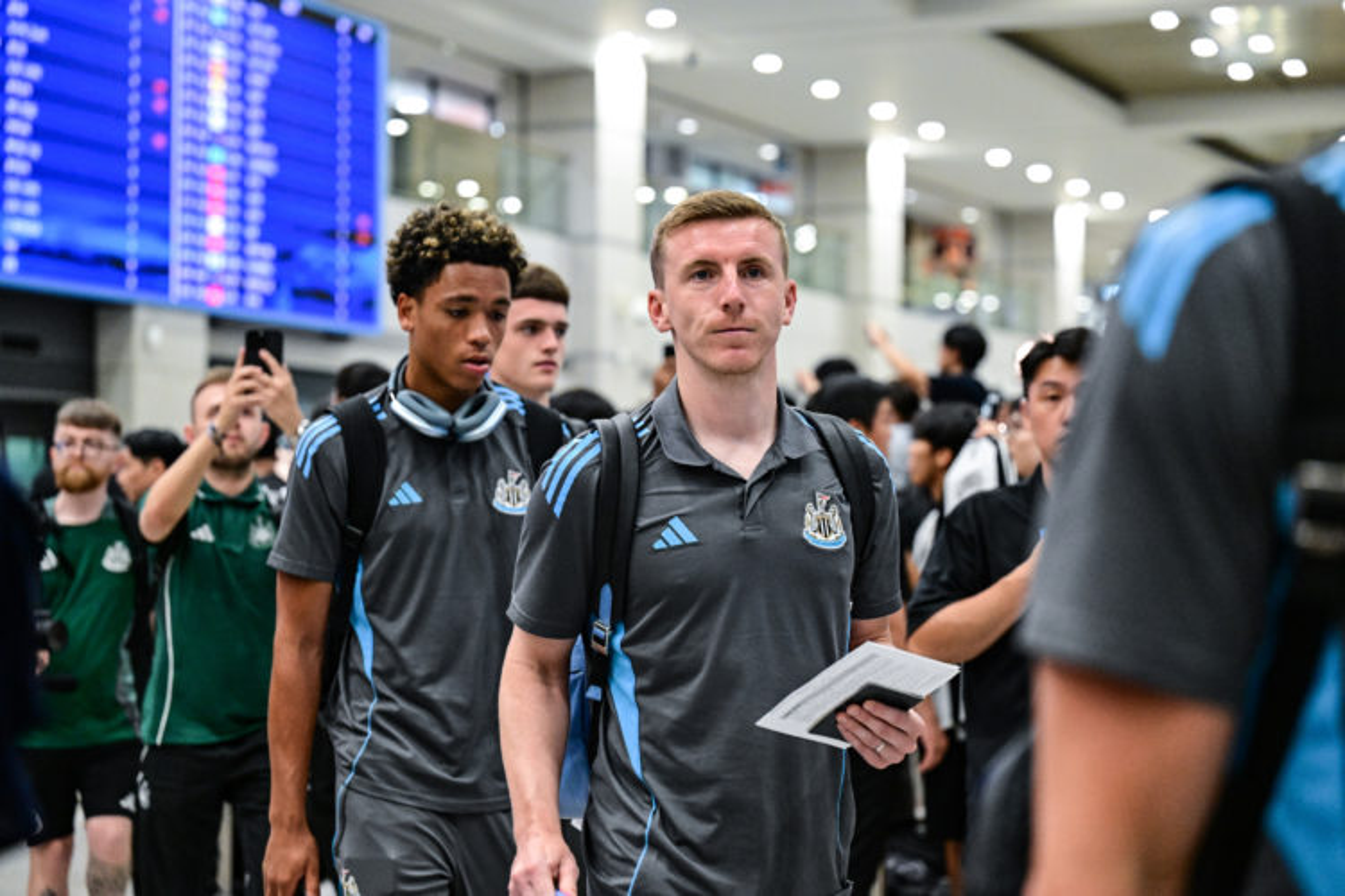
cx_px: 672
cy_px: 448
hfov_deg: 28.8
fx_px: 2615
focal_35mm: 70
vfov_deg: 19.5
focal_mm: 70
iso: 6400
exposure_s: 1/400
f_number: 3.2
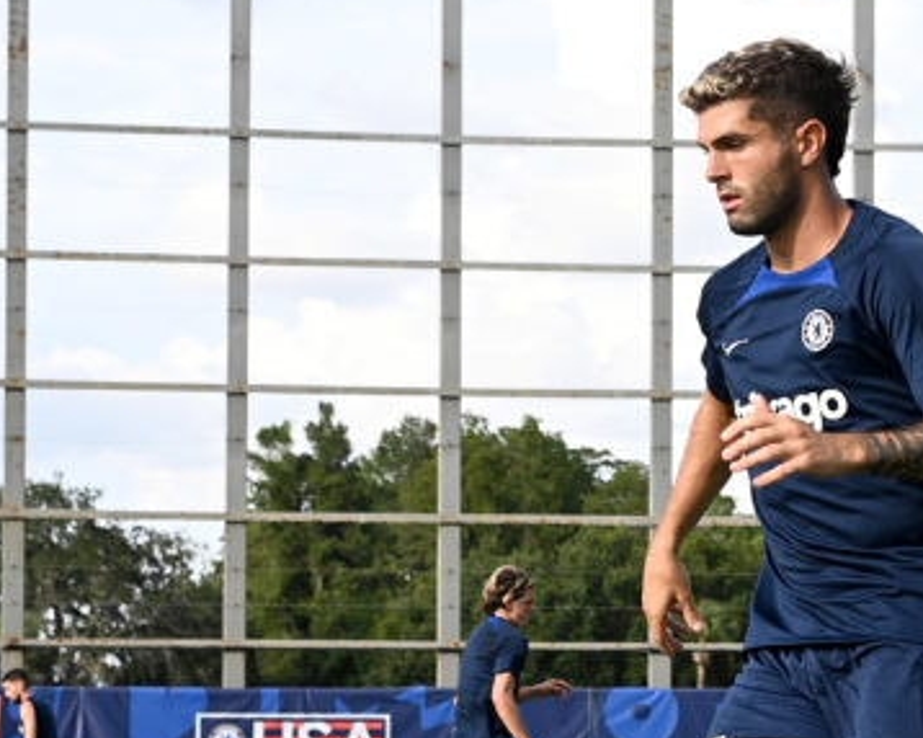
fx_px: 2785
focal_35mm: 102
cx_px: 469
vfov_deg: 15.0
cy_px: 538
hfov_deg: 18.8
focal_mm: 38
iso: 200
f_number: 5.6
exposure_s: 1/1000
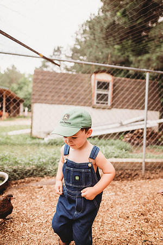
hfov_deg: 53.1
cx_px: 82
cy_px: 122
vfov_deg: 73.7
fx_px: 163
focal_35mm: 24
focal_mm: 24
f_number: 2.2
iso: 100
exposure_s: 1/500
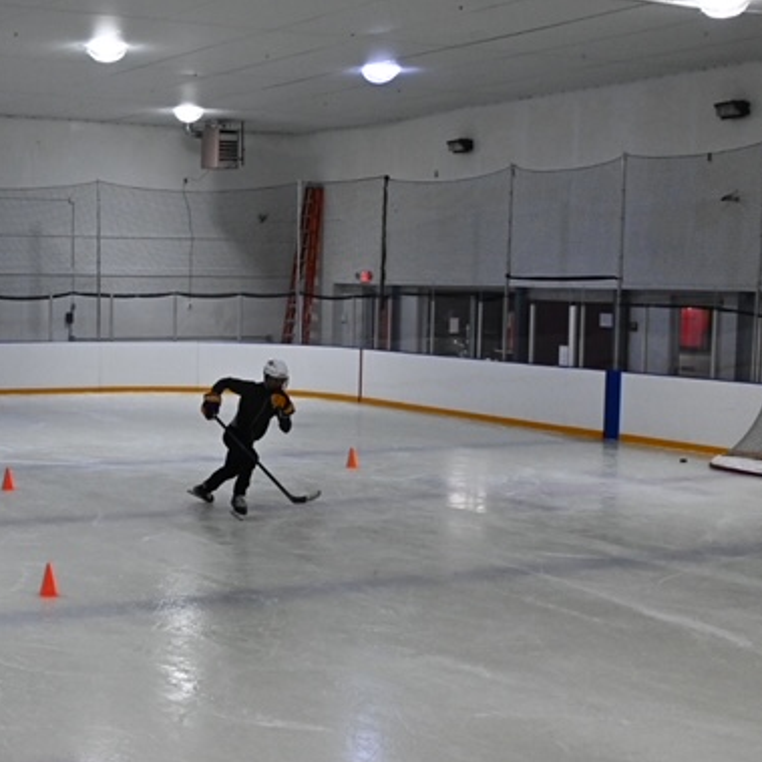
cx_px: 149
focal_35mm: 57
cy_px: 394
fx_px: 1421
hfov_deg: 29.3
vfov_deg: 30.0
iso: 2500
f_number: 4.5
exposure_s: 1/500
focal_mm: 26.5
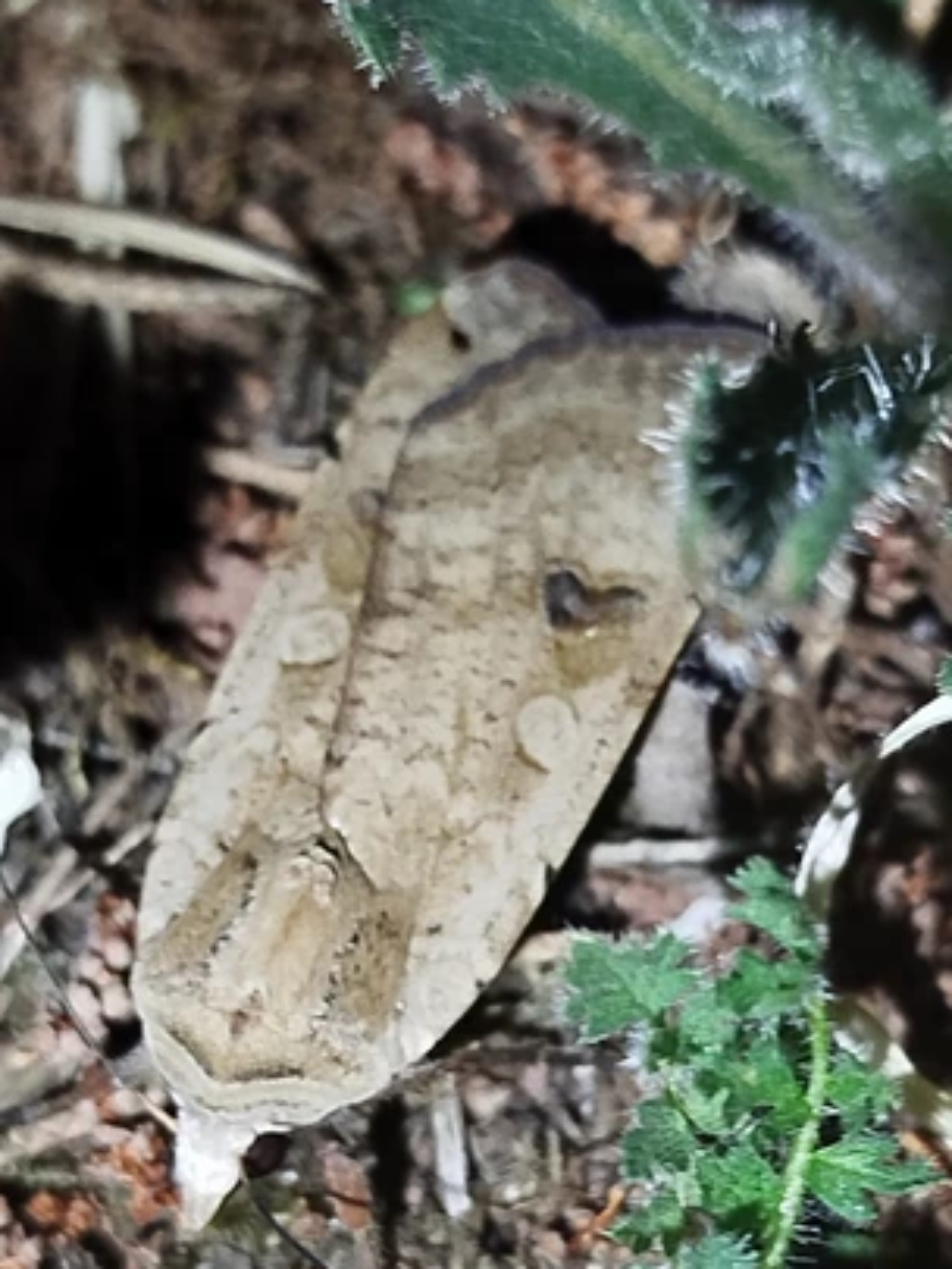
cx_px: 526
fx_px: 3298
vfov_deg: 21.7
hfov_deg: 16.4
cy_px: 862
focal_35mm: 90
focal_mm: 5.31
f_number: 1.7
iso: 200
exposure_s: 1/33
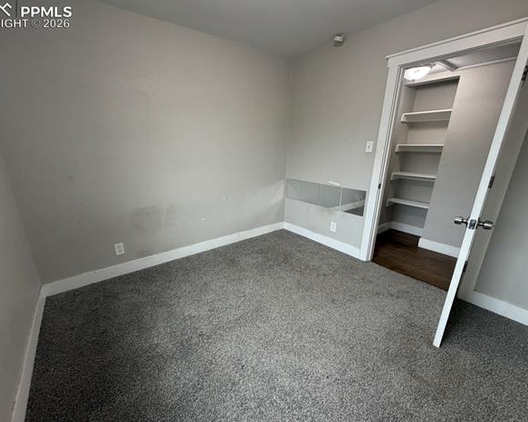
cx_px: 248
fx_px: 234
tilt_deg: -16.8
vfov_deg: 84.0
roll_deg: +0.8
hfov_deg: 96.7
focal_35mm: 15
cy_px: 213
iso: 250
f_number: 2.2
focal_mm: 2.22
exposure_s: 1/60
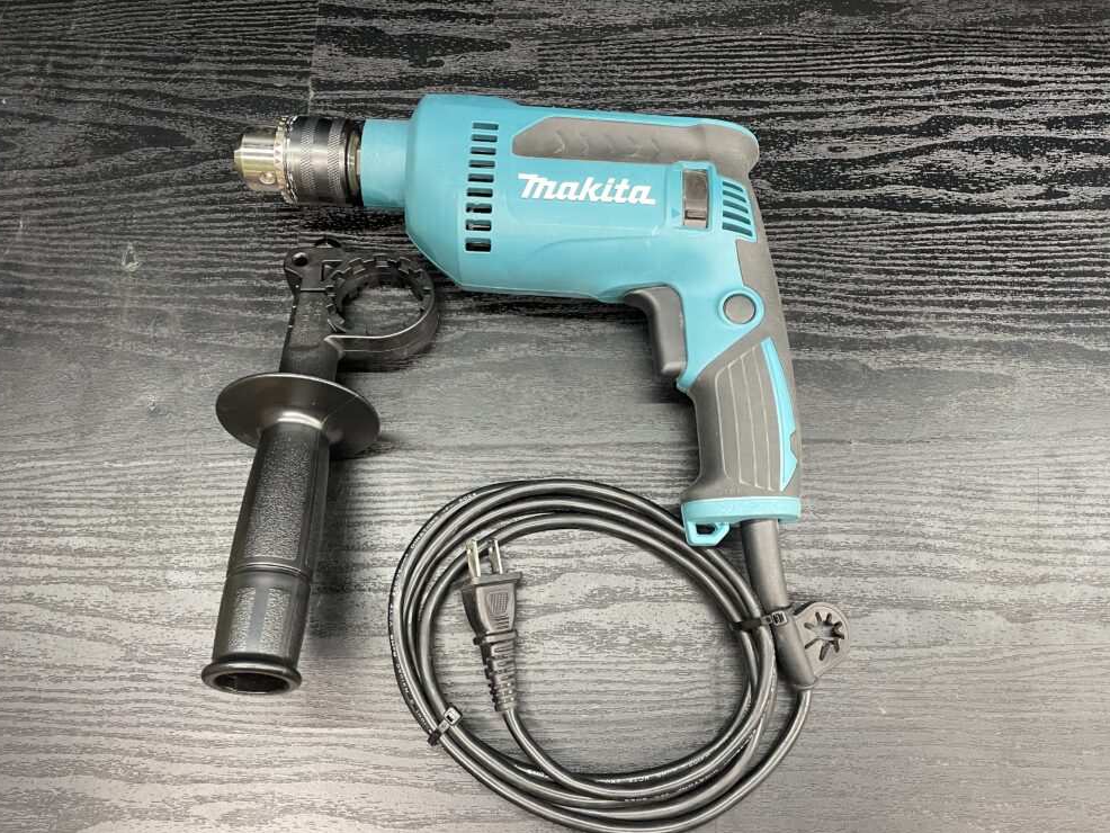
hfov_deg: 65.3
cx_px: 562
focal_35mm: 27
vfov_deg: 51.4
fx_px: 866
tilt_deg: -73.0
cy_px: 423
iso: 200
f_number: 1.6
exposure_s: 1/50
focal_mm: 4.2
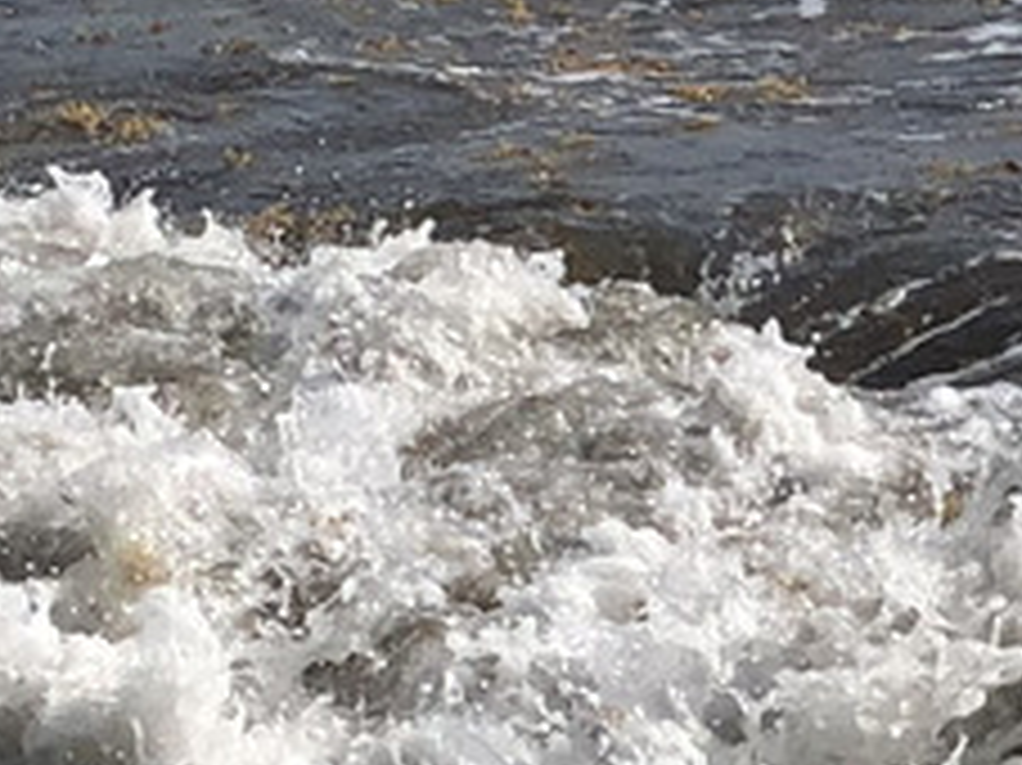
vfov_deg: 4.0
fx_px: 10800
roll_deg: +2.3
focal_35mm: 366
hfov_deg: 5.3
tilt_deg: -3.6
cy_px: -958
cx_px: -1027
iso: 16
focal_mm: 6
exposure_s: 1/2088
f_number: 2.4
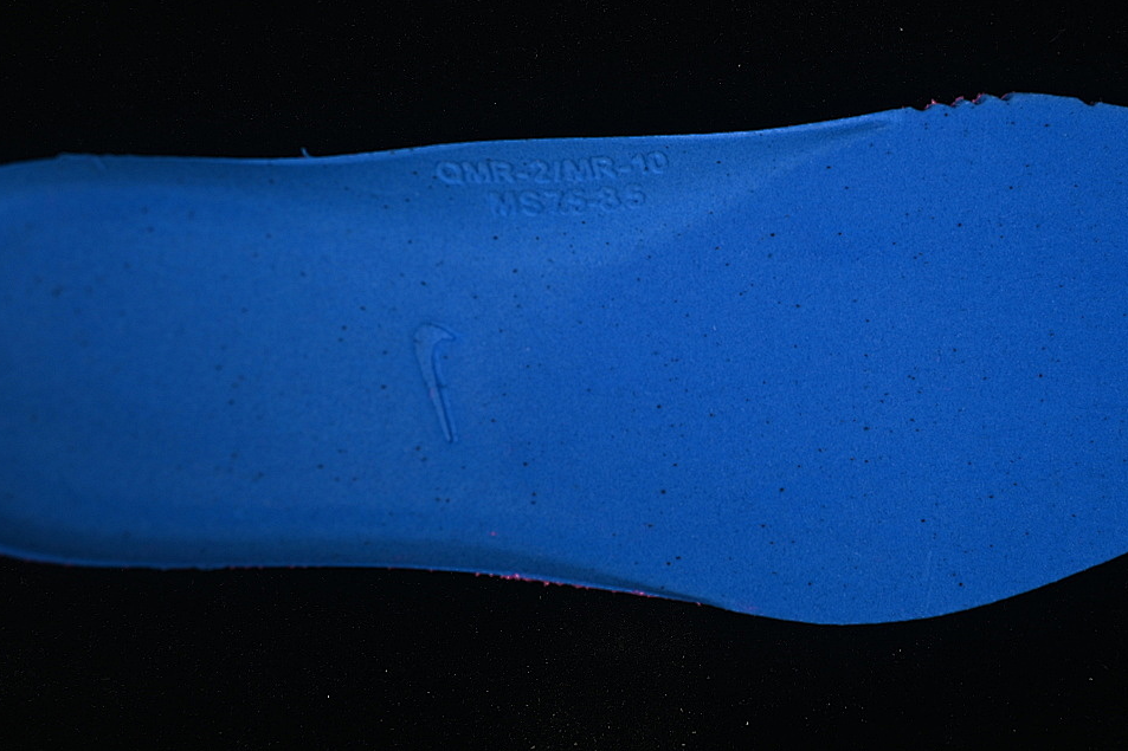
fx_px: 2663
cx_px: 626
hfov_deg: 23.9
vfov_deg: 16.1
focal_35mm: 85
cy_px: 403
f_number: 7.1
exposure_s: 1/80
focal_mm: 50
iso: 160
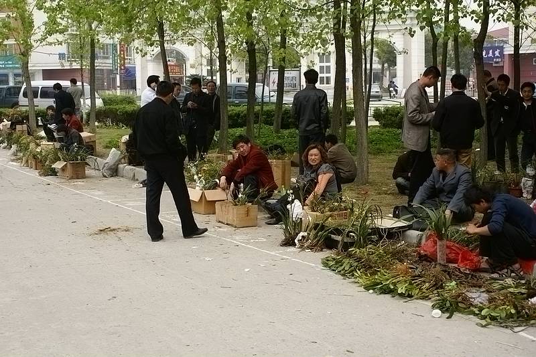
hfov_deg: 37.9
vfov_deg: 25.7
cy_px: 178
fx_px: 781
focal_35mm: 52
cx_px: 268
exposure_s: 1/125
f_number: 7.1
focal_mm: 35
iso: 100
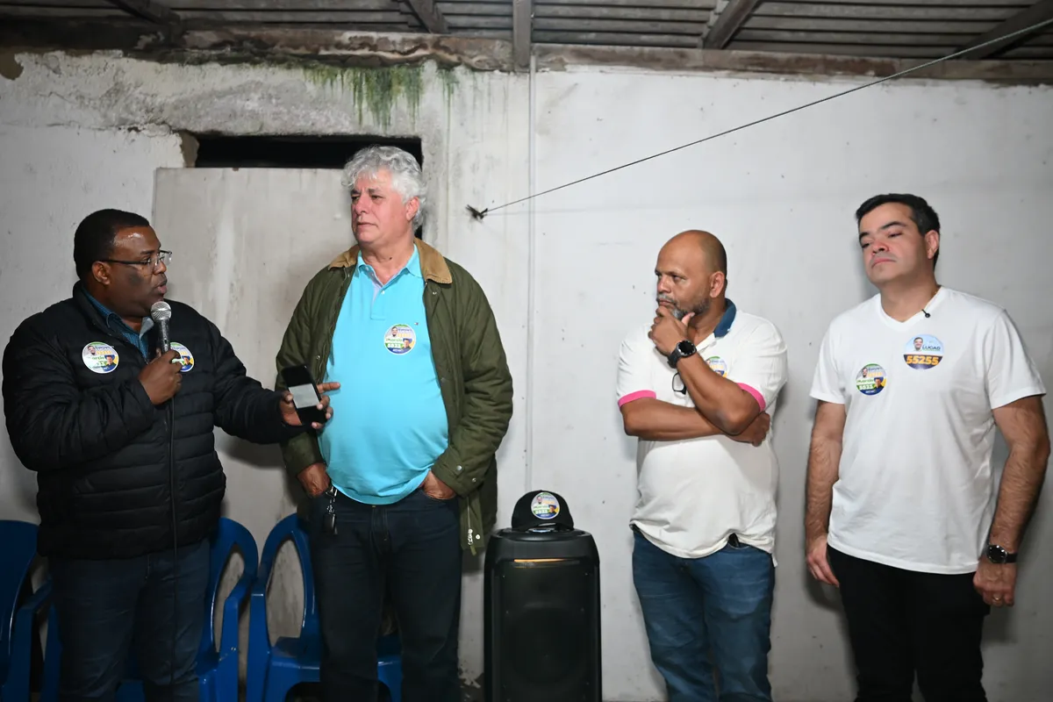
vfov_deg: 37.9
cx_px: 526
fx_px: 1024
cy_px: 351
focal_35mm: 35
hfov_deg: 54.4
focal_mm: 35
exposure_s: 1/200
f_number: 4
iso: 2000
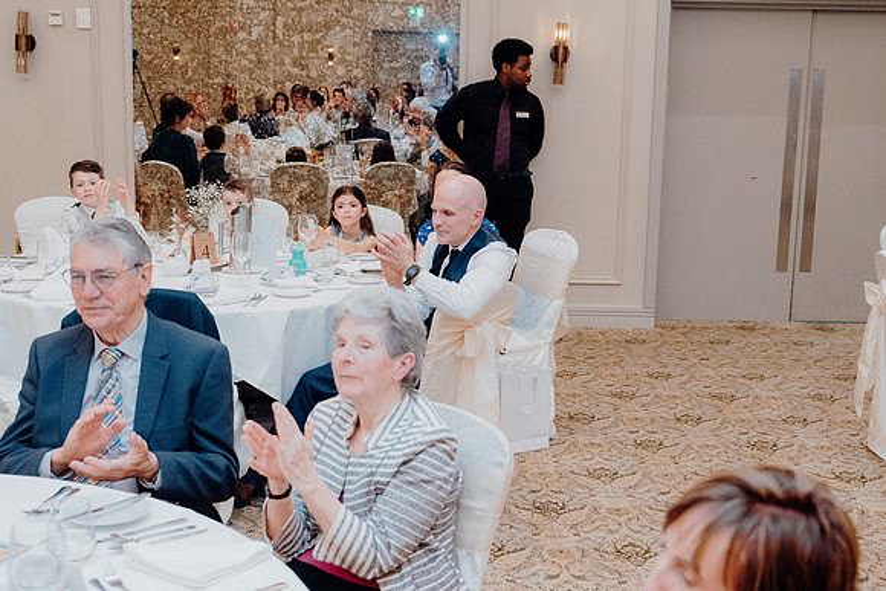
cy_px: 296
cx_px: 443
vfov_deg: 27.5
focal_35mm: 49
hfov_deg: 40.3
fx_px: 1206
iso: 3200
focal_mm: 33
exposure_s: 1/160
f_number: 3.5
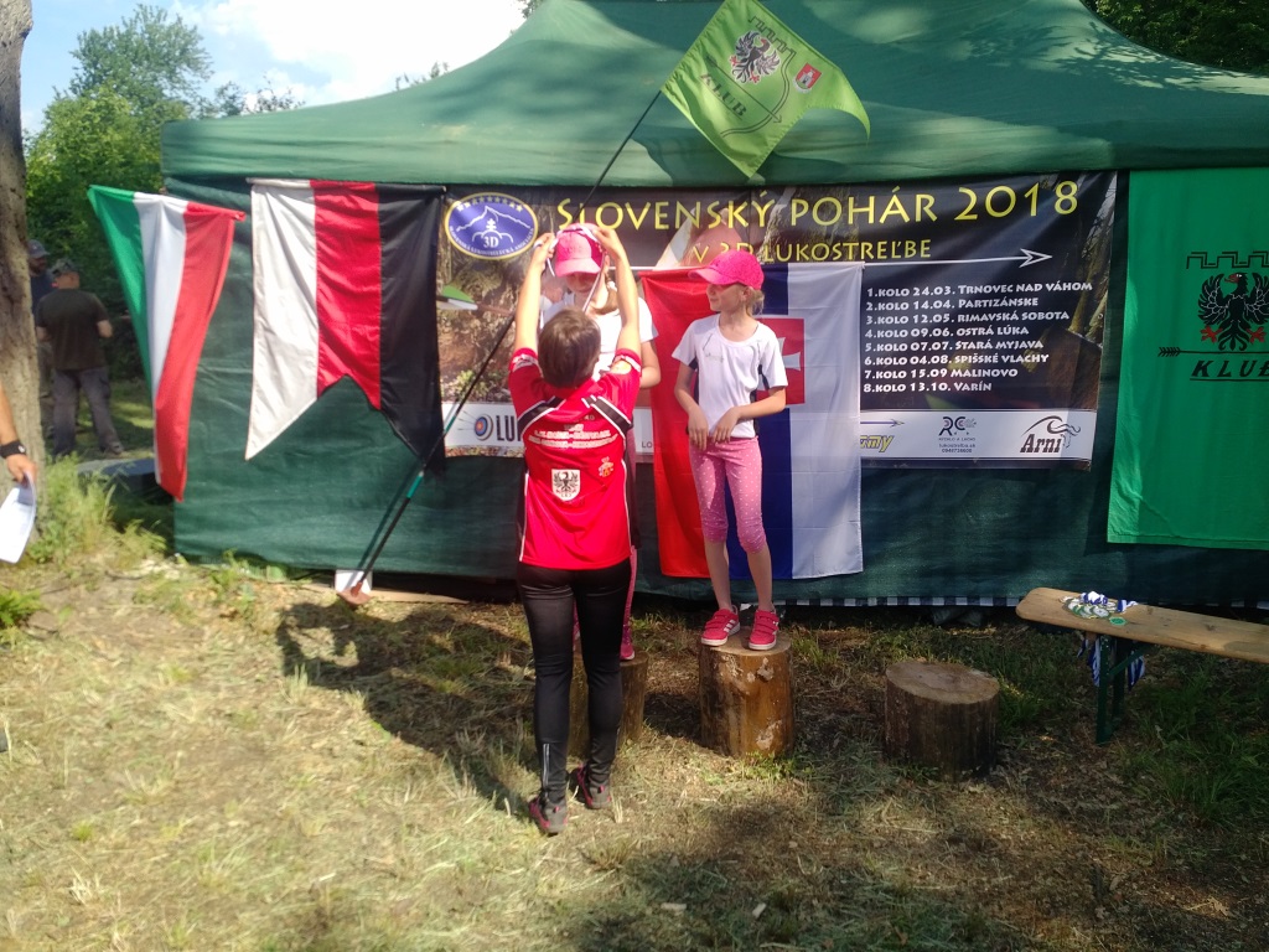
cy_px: 476
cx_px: 634
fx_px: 990
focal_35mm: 27
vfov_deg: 51.4
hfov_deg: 65.3
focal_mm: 4.75
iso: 50
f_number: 2.2
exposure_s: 1/589
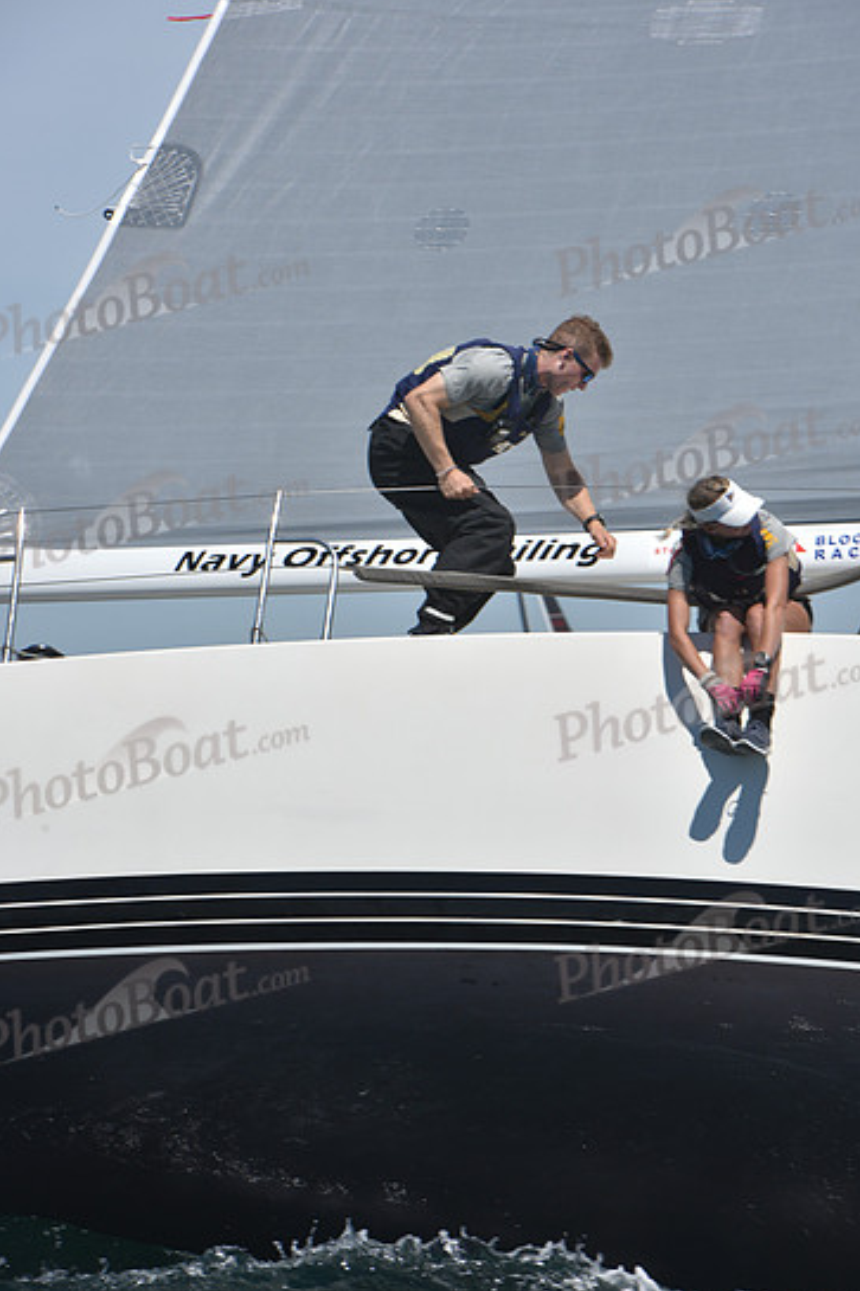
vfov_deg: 9.7
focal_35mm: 213
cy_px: 611
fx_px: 7637
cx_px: 432
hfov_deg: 6.4
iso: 250
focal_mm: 200
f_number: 13
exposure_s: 1/800
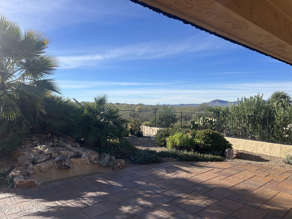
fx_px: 219
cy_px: 110
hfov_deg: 67.3
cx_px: 146
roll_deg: -0.9
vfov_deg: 53.1
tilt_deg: -0.5
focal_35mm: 26
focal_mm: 5.7
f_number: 1.5
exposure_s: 1/4444
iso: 50
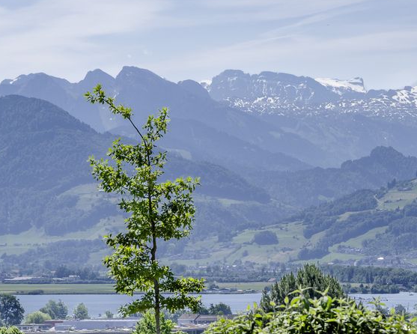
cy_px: 299
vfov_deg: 9.2
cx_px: 219
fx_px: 2074
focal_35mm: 168
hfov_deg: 11.5
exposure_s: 1/640
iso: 64
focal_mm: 74
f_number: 5.6
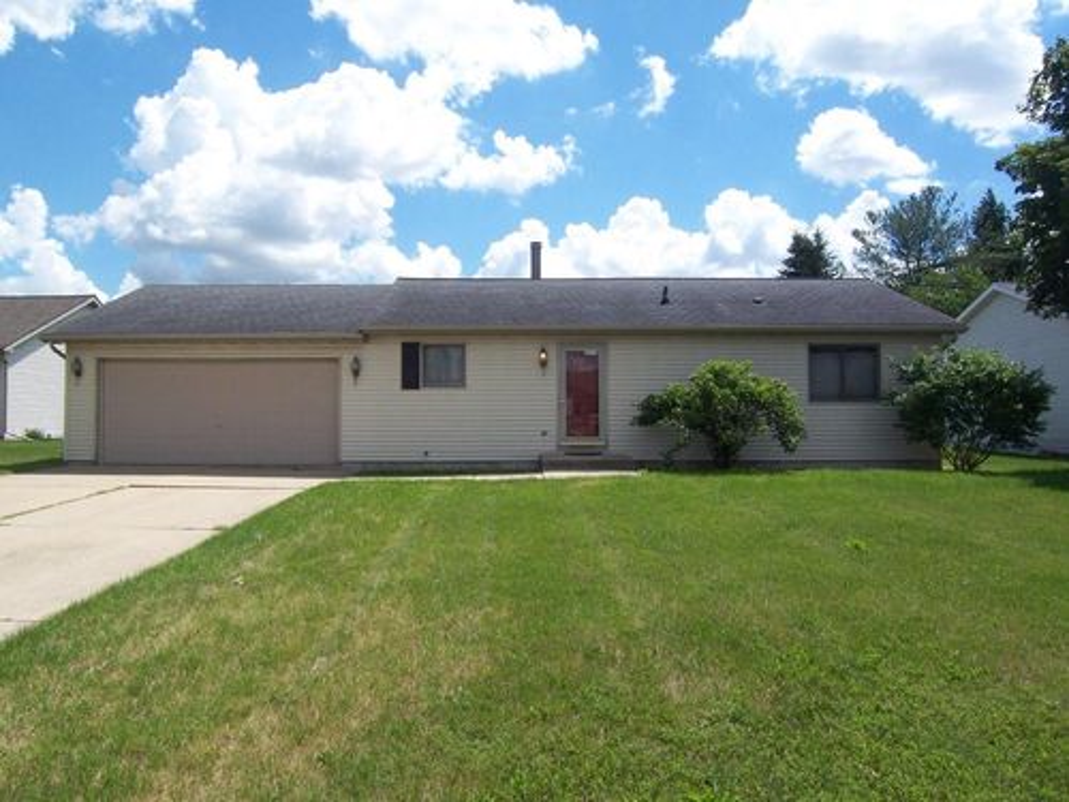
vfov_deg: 58.9
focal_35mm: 23
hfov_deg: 73.9
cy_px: 401
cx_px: 534
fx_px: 710
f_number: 5.6
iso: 64
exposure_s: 1/320
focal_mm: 3.8
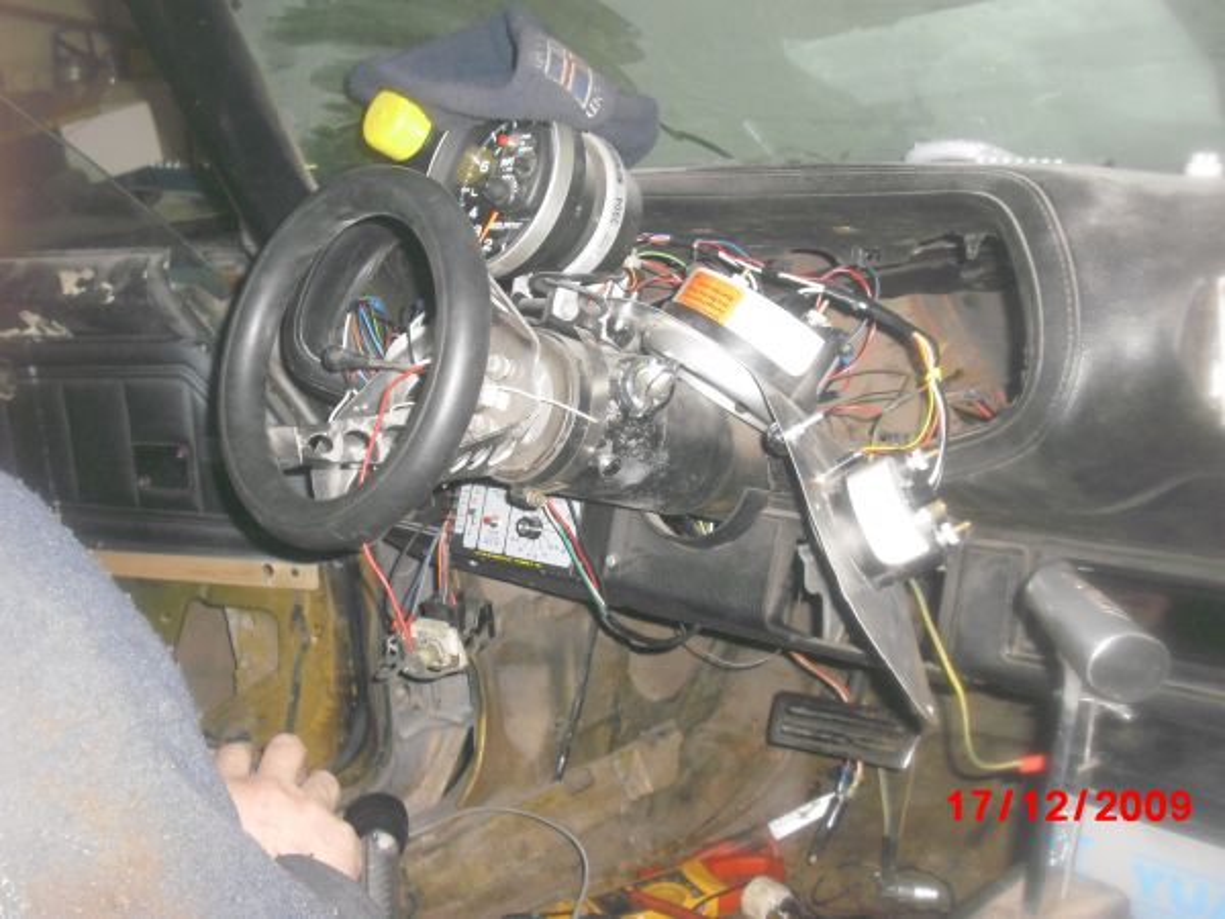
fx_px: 1345
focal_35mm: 38
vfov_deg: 37.7
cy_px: 460
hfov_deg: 49.0
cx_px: 612
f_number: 2.8
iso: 200
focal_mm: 6.2
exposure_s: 1/60
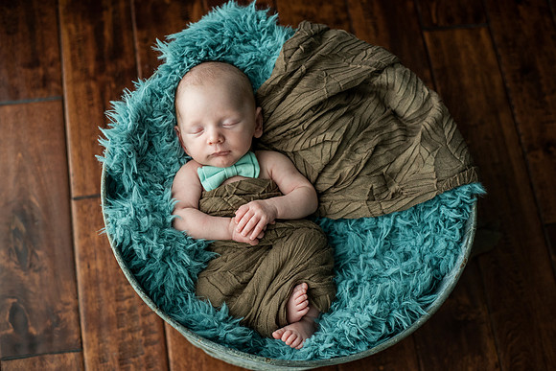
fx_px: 780
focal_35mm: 51
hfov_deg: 39.2
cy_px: 184
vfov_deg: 26.7
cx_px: 275
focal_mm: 50
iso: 1000
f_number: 3.2
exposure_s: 1/400
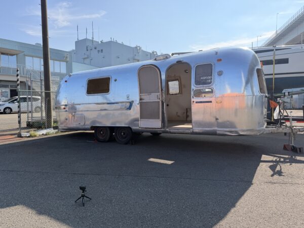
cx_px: 152
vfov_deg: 56.8
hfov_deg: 71.6
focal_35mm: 24
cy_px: 114
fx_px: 211
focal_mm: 6.76
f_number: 1.78
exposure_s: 1/3584
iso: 80
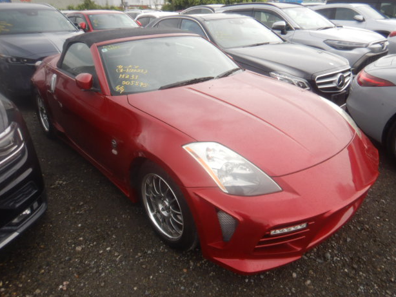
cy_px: 148
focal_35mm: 25
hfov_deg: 69.4
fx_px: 286
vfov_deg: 54.9
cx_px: 203
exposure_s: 1/100
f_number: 2.8
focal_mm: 4.3
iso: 125
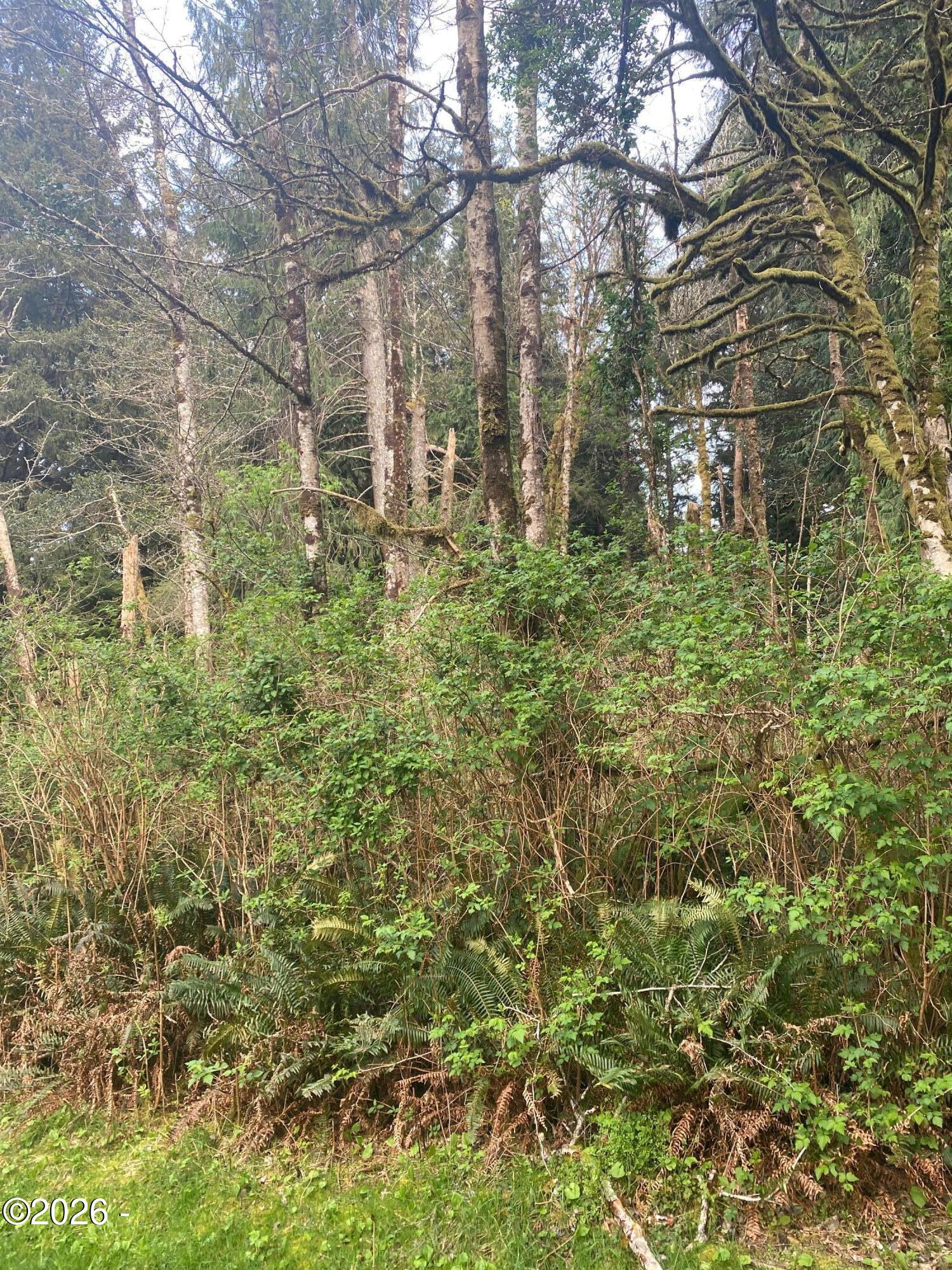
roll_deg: +0.9
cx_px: 476
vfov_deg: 67.3
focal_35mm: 26
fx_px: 953
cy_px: 635
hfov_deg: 53.1
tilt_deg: +8.2
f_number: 1.8
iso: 80
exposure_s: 1/121
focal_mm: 4.25
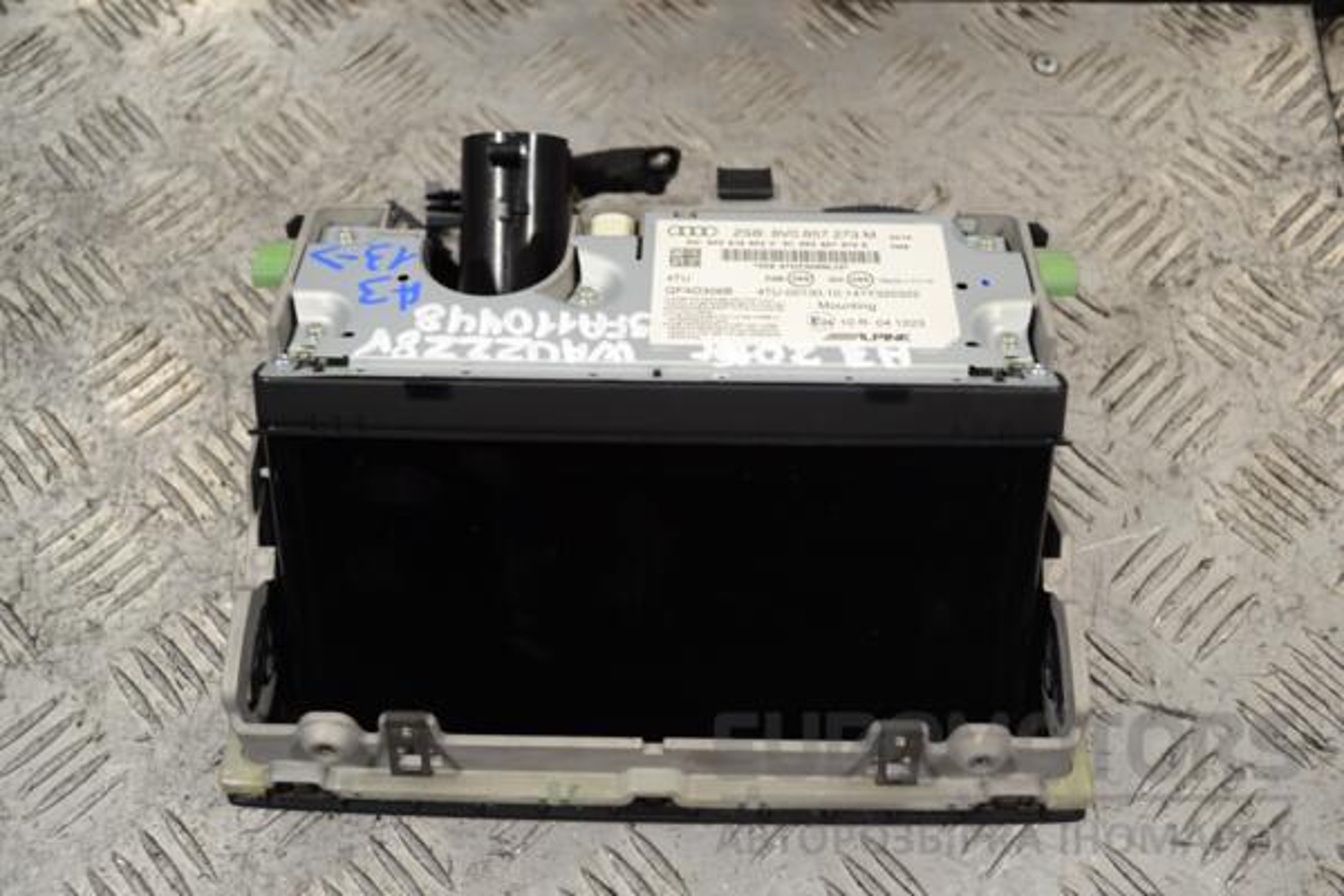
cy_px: 448
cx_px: 672
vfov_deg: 34.2
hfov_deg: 49.6
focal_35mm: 39
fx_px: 1456
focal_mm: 26
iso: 100
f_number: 4.2
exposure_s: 1/40
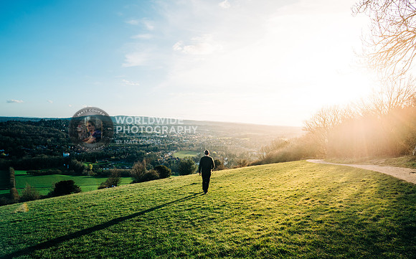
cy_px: 138
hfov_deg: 84.0
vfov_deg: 58.5
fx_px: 231
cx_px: 208
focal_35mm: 20
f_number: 5.6
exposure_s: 1/320
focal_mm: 20
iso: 64
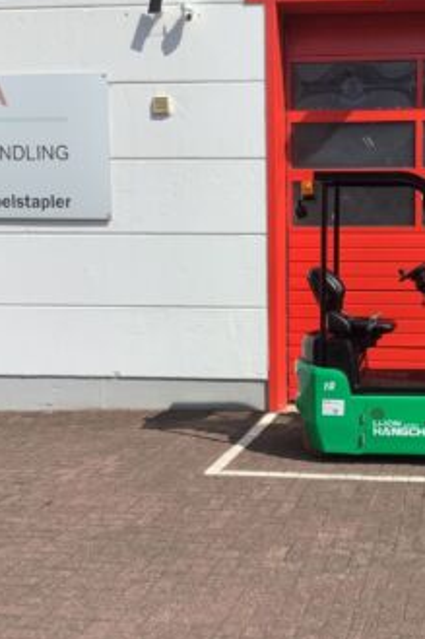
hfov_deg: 26.9
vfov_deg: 40.3
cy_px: 347
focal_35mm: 49
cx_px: 351
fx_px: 869
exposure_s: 1/1597
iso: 25
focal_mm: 3.3
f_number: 2.4
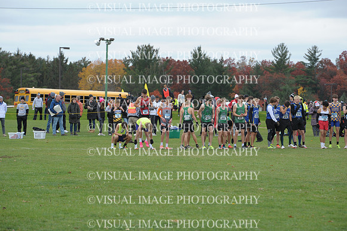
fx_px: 1927
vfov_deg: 6.9
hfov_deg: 10.3
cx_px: 174
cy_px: 116
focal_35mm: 200
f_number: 6.3
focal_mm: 200
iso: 1000
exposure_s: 1/800
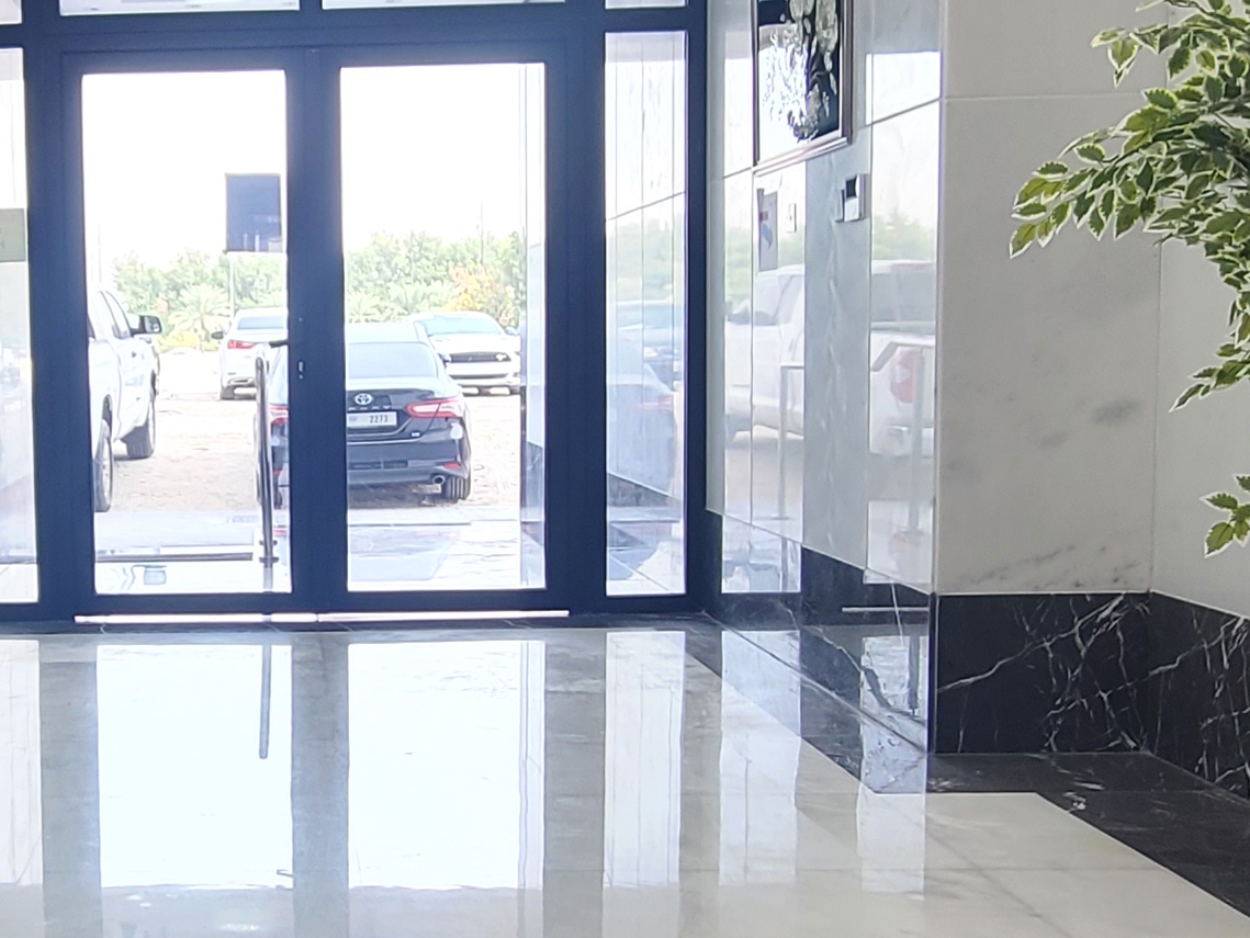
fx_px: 1662
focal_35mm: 46
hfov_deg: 38.9
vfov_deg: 31.5
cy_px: 497
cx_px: 174
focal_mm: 2.2
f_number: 2.2
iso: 80
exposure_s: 1/50
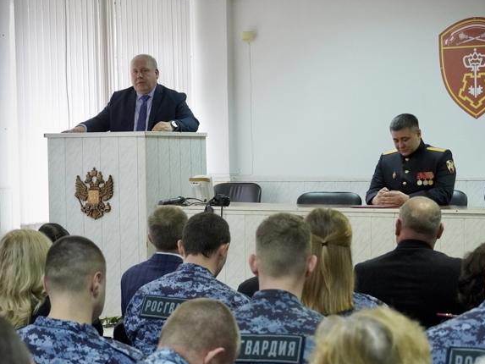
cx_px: 276
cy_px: 203
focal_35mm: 83
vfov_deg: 17.8
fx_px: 1163
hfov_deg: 23.5
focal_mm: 44
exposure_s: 1/160
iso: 4000
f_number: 5
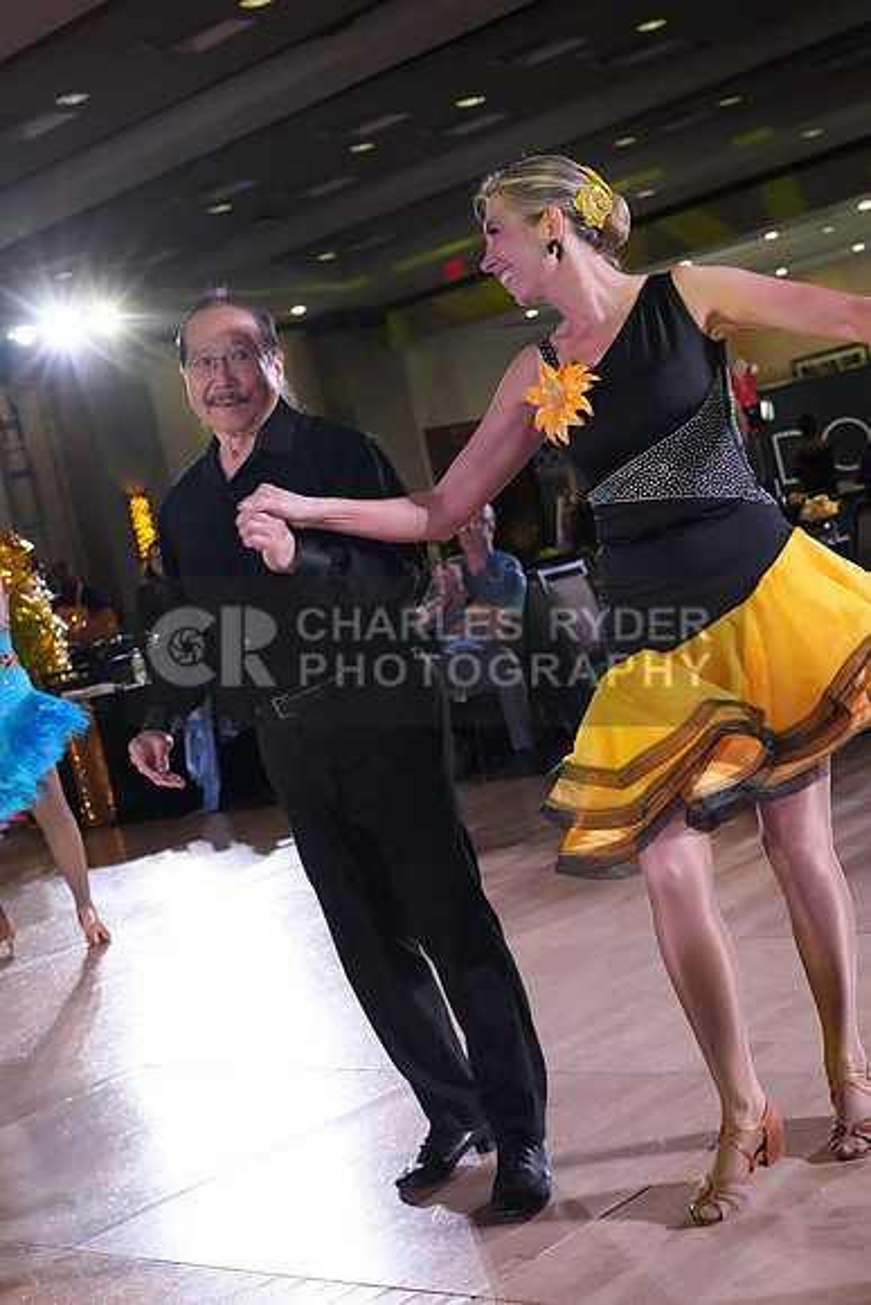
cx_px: 436
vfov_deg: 36.9
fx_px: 1958
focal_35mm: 54
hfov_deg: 25.1
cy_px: 652
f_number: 6.3
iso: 8000
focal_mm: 54
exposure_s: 1/400
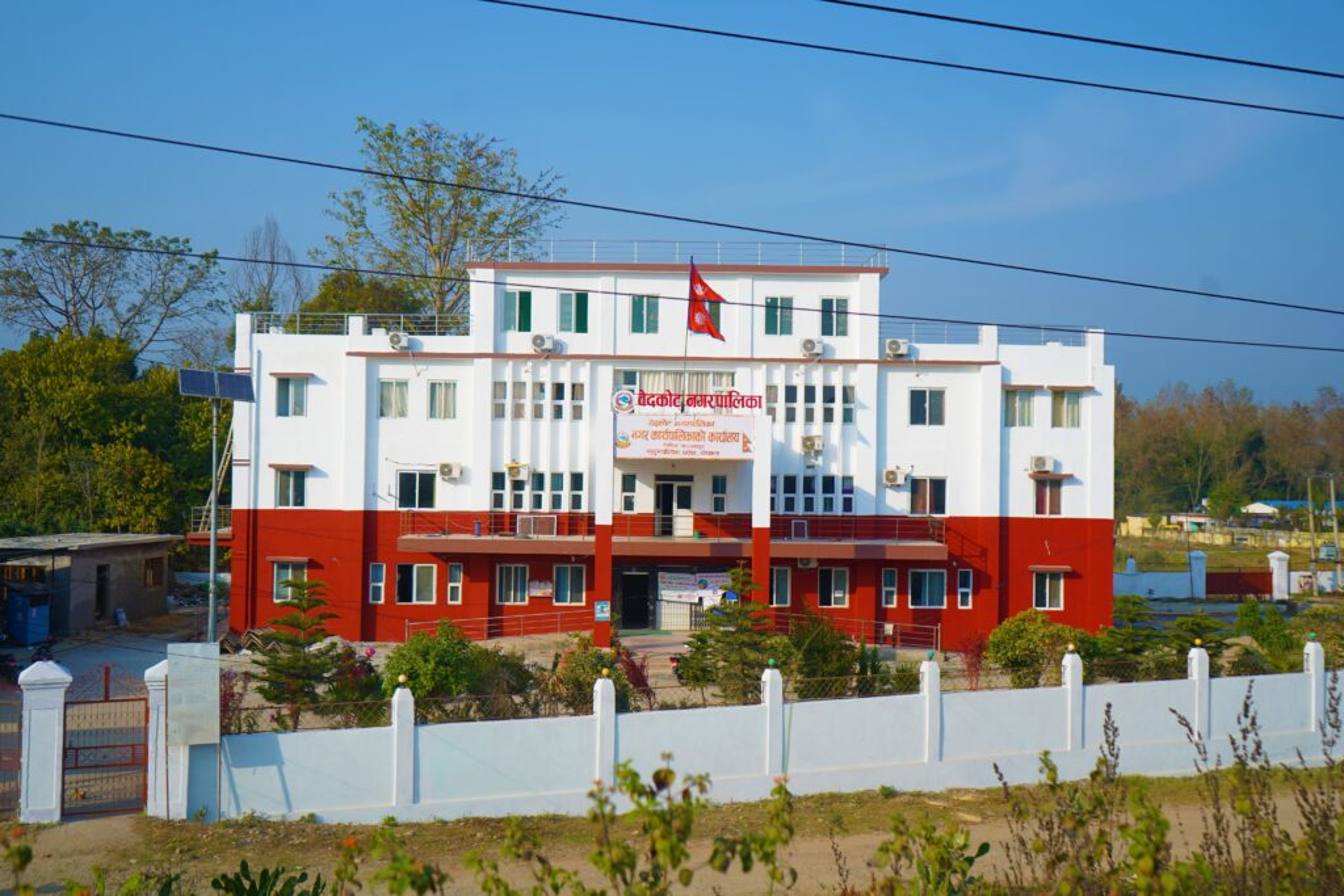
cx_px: 672
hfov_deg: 51.9
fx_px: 1381
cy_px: 448
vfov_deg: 36.0
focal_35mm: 37
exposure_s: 1/800
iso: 100
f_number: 4
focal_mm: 37
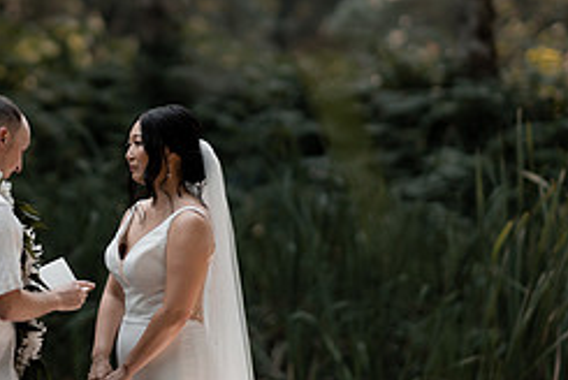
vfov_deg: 6.9
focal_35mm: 201
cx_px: 134
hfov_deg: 10.2
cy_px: 163
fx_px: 3175
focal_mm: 85
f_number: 1.4
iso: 100
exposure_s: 1/1250
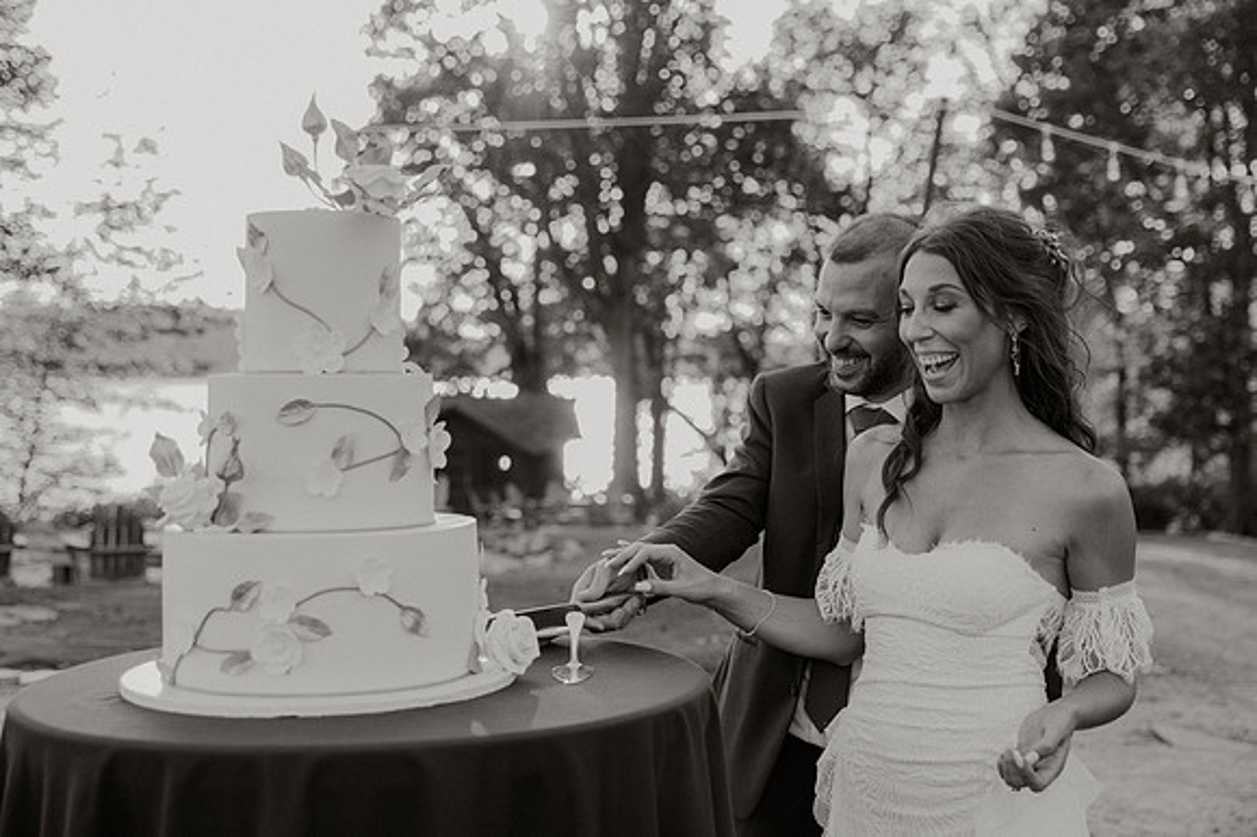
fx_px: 1838
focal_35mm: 53
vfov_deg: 25.6
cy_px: 418
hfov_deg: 37.7
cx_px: 628
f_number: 2.8
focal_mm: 50
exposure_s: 1/1600
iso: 640
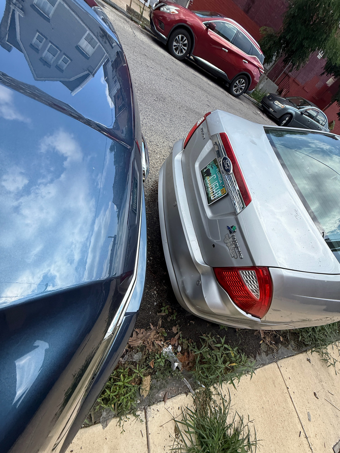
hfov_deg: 85.7
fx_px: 183
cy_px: 226
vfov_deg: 102.1
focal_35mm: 14
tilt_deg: -52.4
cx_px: 170
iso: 64
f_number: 2.2
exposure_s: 1/672
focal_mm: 2.22
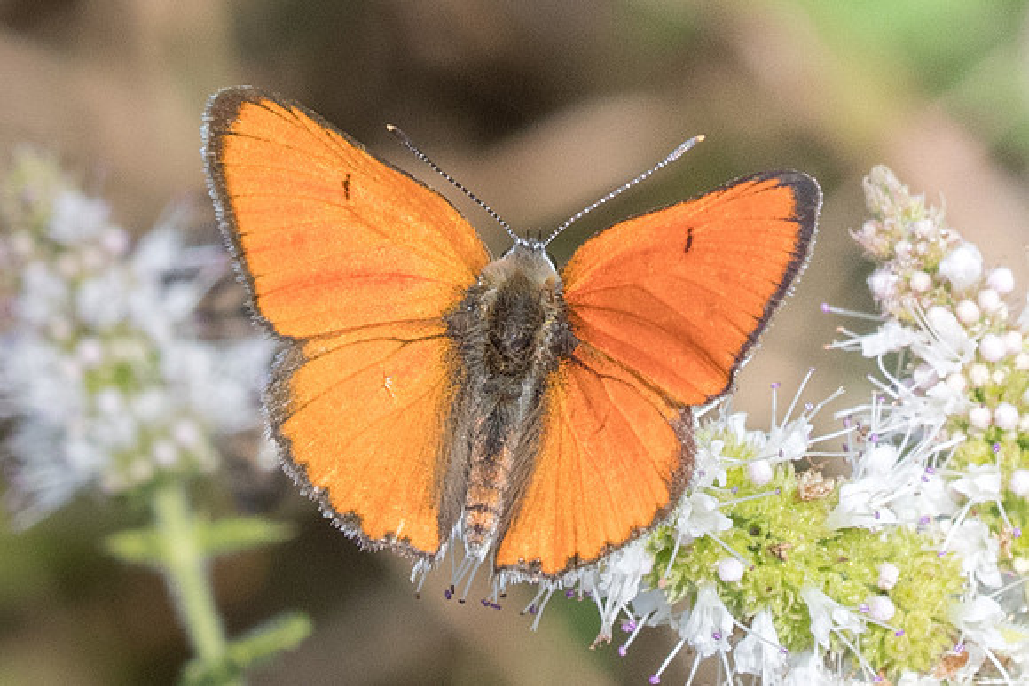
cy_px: 306
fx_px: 15055
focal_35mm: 527
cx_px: 510
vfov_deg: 2.6
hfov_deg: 3.9
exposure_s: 1/640
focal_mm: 90
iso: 800
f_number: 13
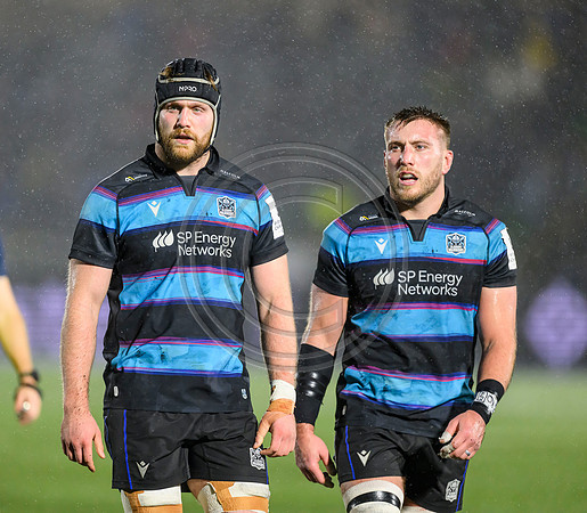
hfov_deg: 3.9
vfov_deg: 3.4
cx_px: 202
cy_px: 257
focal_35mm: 476
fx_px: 8571
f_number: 3.2
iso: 4000
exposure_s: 1/1600
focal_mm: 400
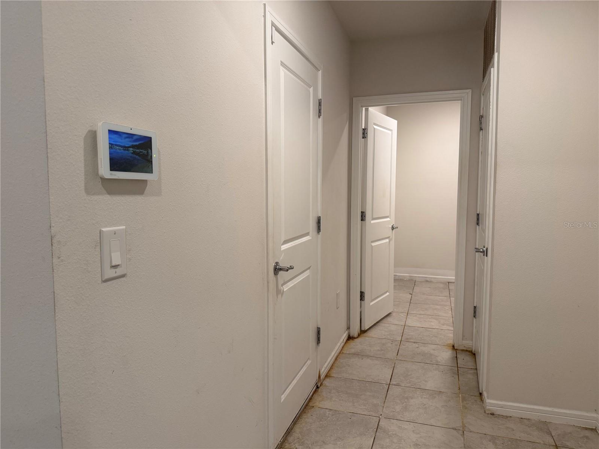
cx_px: 300
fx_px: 415
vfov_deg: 56.8
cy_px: 224
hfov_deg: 71.6
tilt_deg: -2.5
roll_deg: -1.6
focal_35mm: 24
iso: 160
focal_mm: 6.76
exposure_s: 1/120
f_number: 1.78
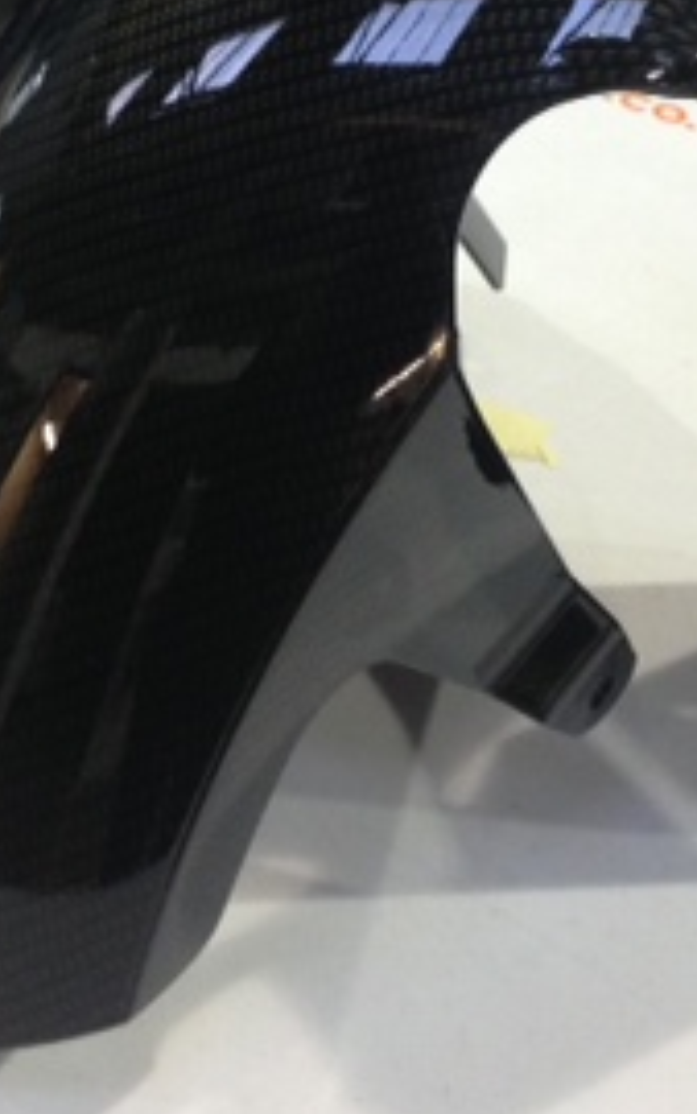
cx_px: 235
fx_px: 2520
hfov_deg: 15.7
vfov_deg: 24.5
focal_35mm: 83
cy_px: 215
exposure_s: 1/20
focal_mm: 4.13
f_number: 2.4
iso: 160
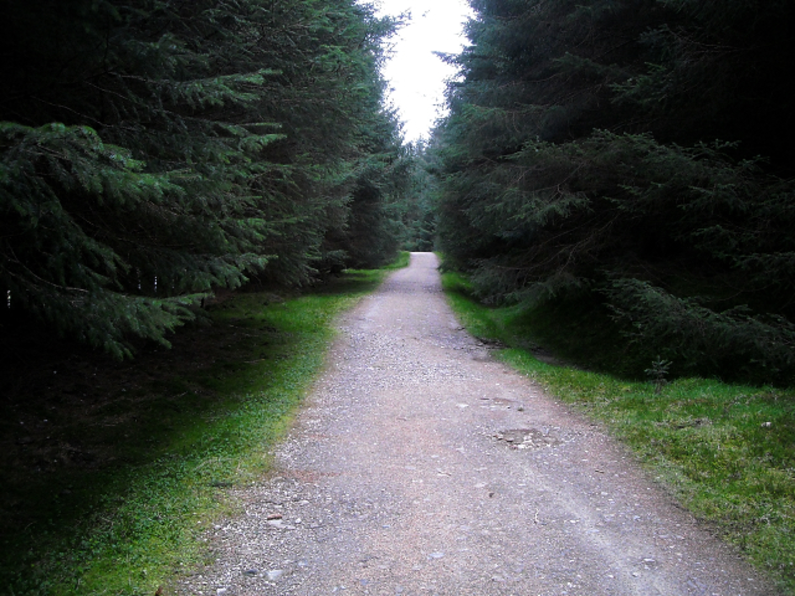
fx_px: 804
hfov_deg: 52.6
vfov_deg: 40.7
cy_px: 298
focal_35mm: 35
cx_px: 398
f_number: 2.8
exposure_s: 1/250
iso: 308
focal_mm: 5.7
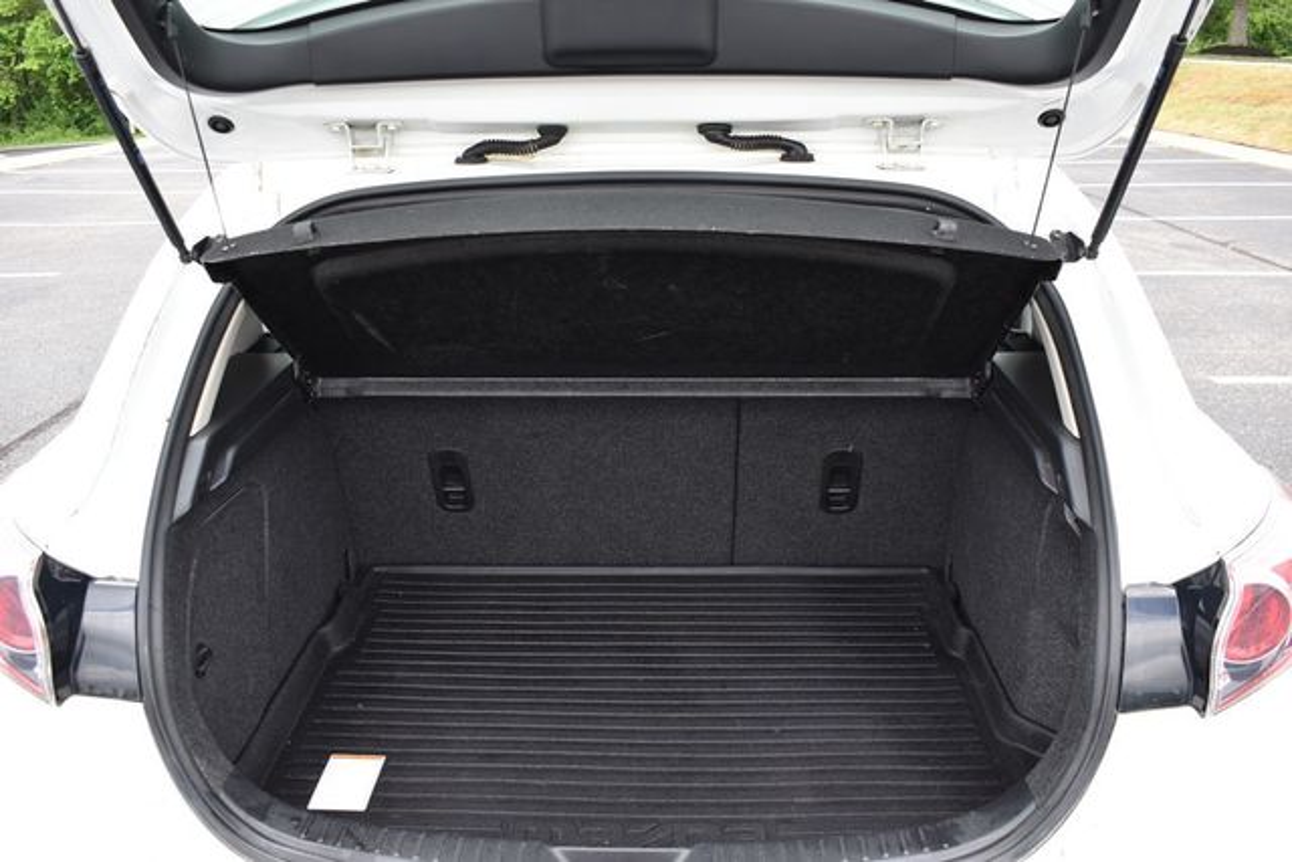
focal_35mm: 30
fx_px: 1077
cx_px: 646
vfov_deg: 43.6
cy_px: 431
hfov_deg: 61.9
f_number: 5.6
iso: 360
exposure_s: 1/250
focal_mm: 20
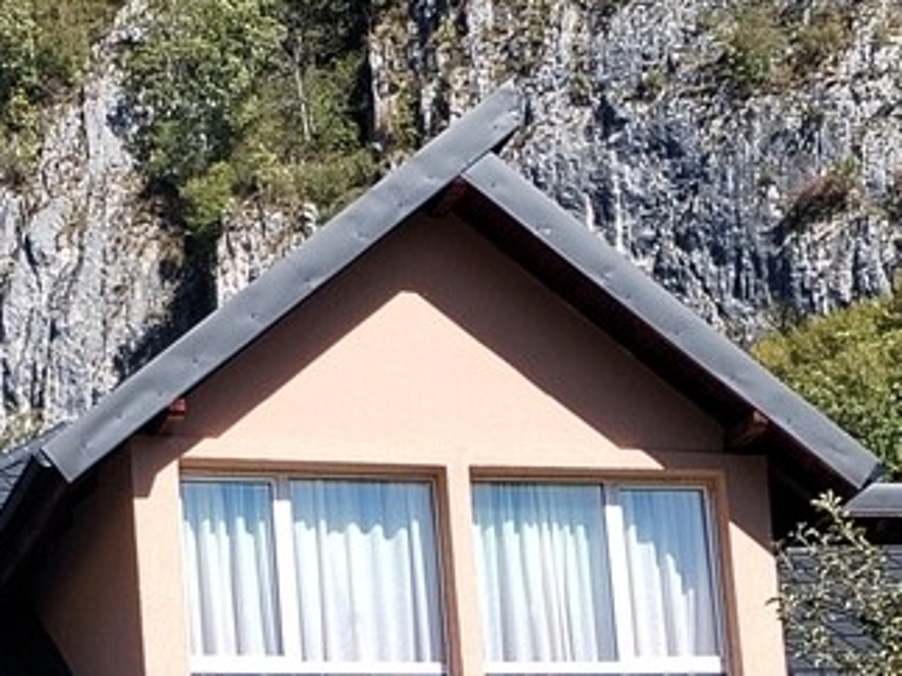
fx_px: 3308
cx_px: 341
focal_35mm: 127
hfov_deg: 15.5
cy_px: 911
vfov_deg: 11.3
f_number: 1.8
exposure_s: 1/853
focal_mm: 4.75
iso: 107
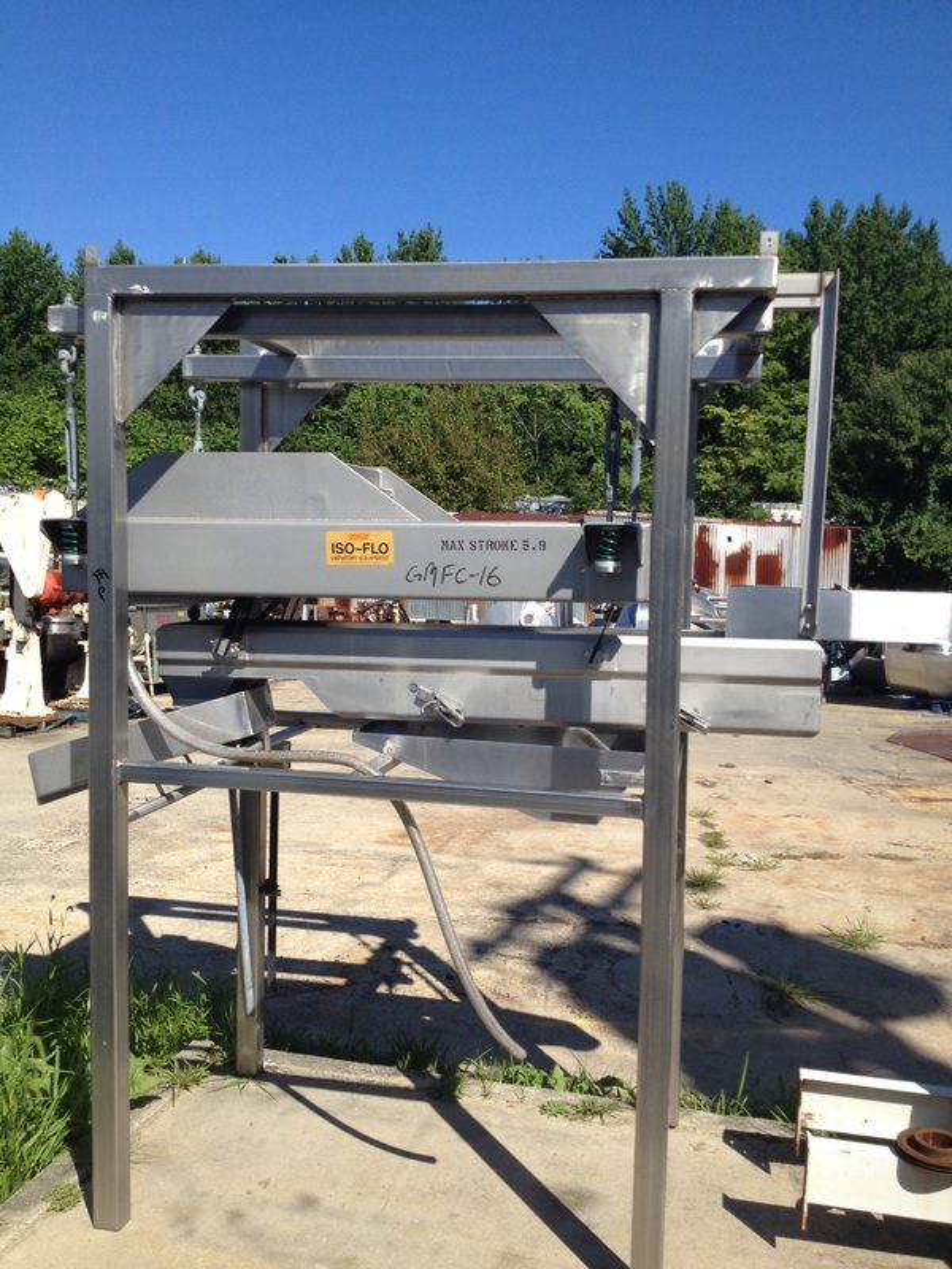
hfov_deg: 40.7
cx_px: 476
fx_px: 1283
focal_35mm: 35
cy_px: 634
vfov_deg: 52.6
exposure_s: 1/1783
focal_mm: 4.28
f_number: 2.4
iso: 50
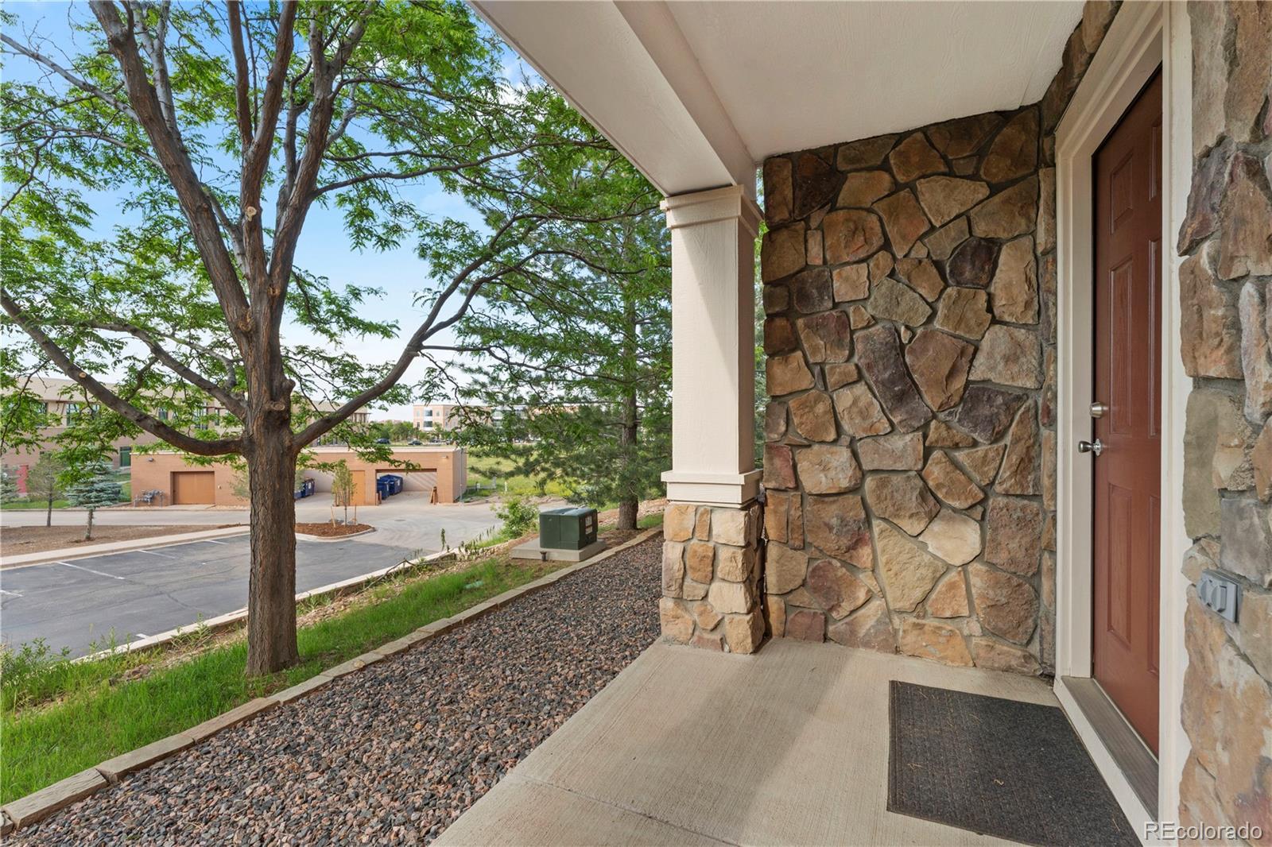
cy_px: 424
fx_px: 562
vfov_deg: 74.1
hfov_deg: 97.1
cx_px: 636
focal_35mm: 16
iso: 400
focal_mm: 15.9
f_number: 9
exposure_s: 1/80
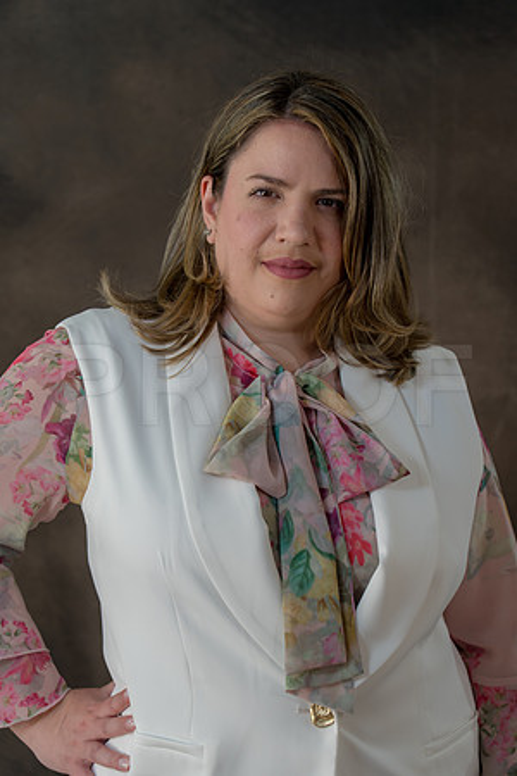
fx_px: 2262
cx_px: 258
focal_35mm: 105
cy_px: 388
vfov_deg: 19.5
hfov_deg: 13.0
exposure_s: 1/100
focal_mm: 105
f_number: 4.5
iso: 400
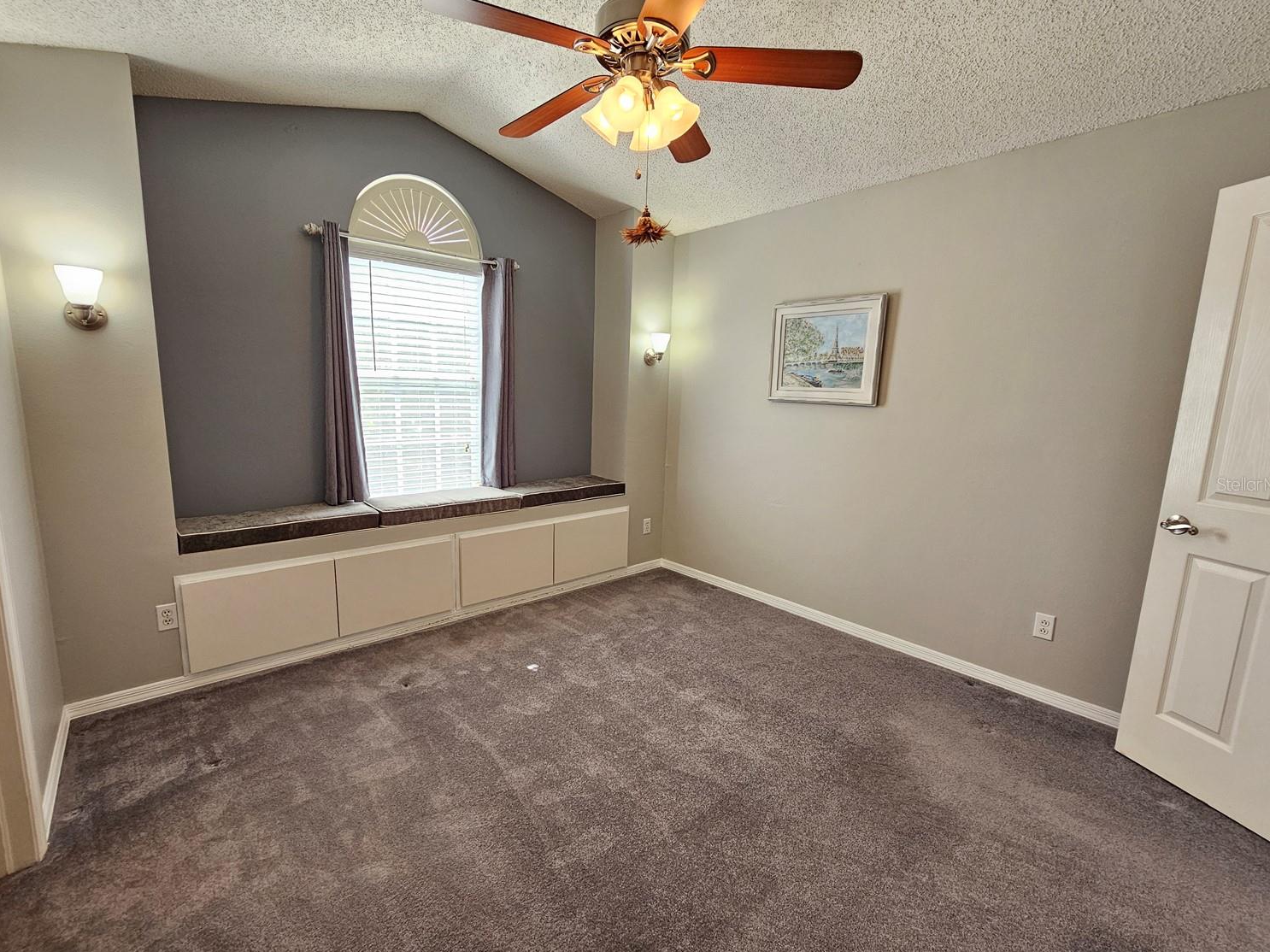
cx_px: 614
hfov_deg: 102.0
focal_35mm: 14
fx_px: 514
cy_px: 484
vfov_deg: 85.7
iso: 160
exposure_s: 1/60
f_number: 2.2
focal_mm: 2.2
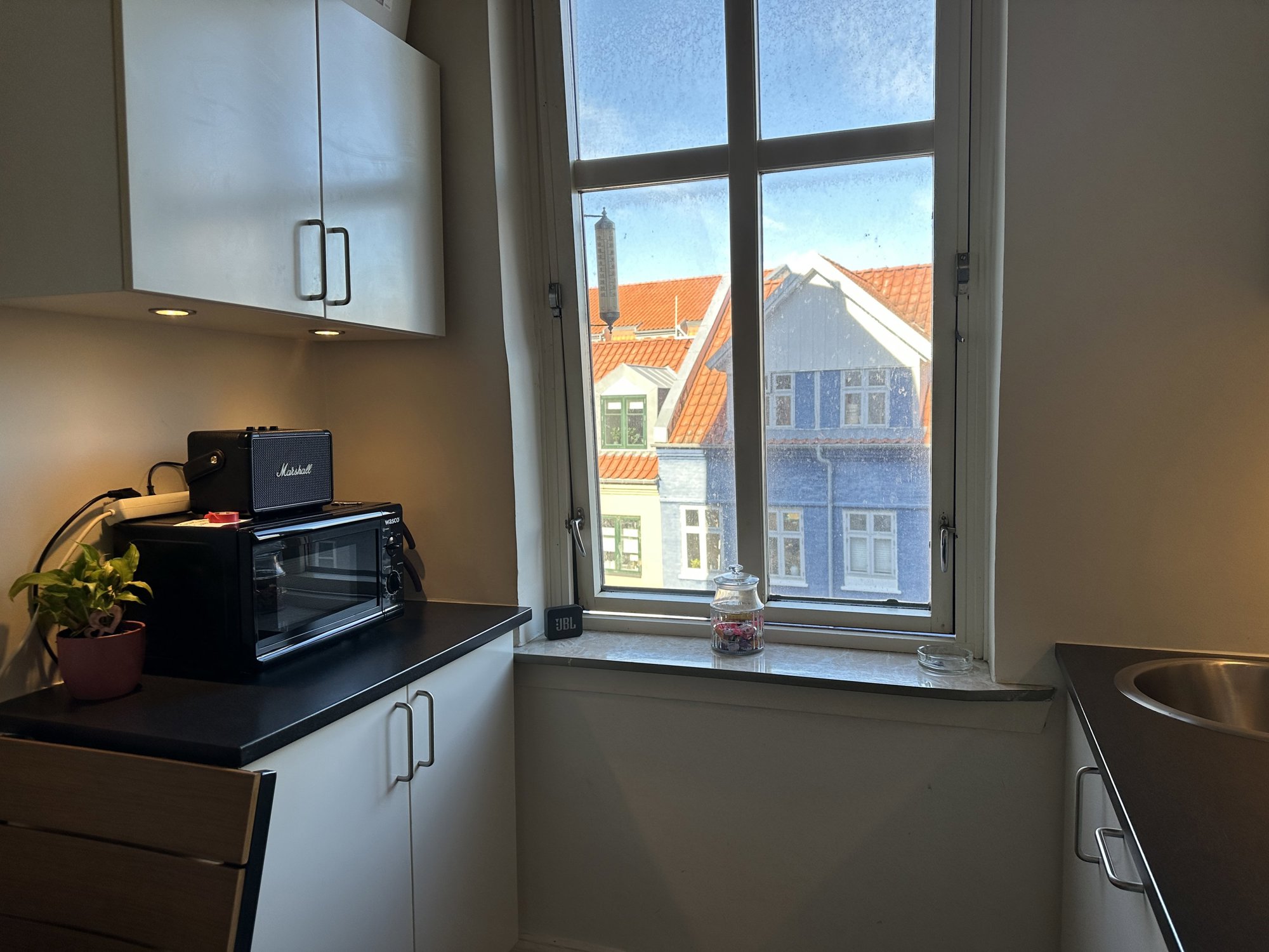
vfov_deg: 56.8
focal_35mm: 24
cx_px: 634
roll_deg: +1.3
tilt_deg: -4.6
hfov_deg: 71.6
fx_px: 880
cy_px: 476
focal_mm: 6.86
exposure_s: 1/324
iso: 80
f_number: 1.78
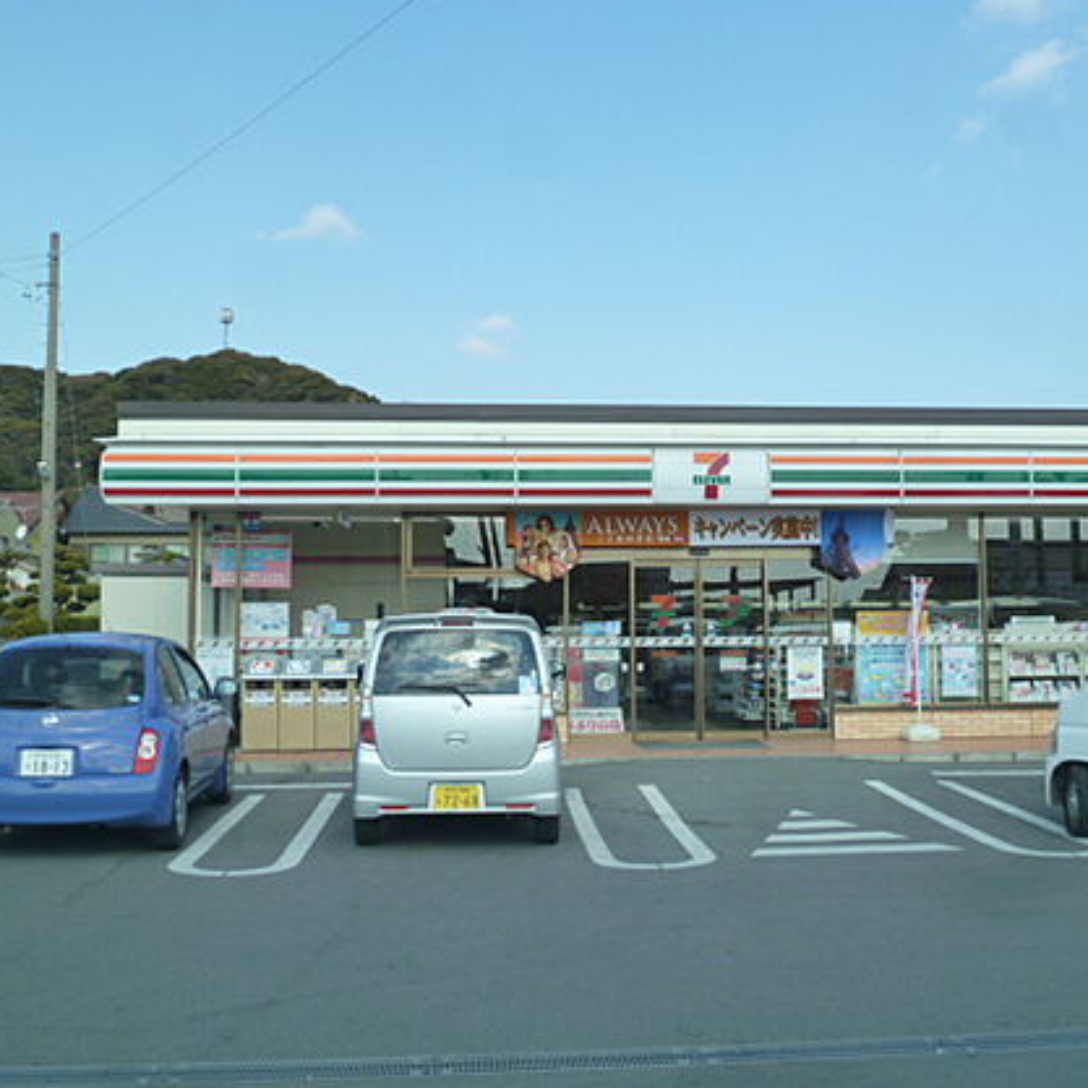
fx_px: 1494
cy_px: 514
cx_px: 600
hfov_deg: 40.0
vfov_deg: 40.0
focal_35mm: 42
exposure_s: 1/320
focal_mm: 5.8
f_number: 4
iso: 125
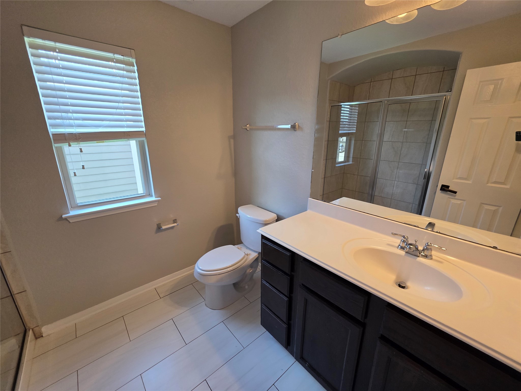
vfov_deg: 89.9
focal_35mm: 13
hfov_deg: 106.2
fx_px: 196
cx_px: 260
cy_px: 196
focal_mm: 2.2
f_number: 1.9
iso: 250
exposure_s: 1/120
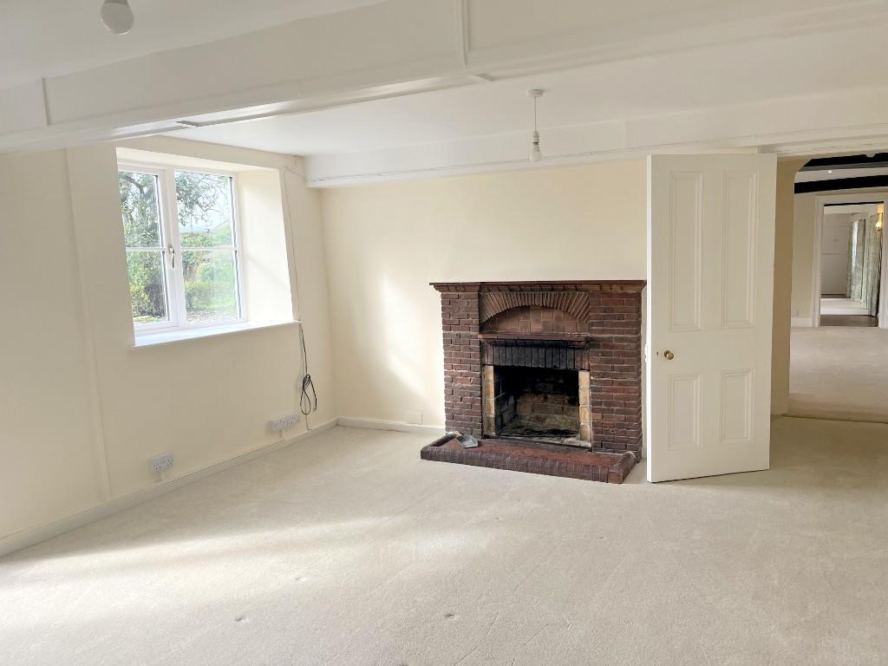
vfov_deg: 53.1
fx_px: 667
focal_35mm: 26
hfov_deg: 67.3
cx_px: 444
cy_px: 333
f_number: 1.6
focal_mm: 5.1
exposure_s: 1/334
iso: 50
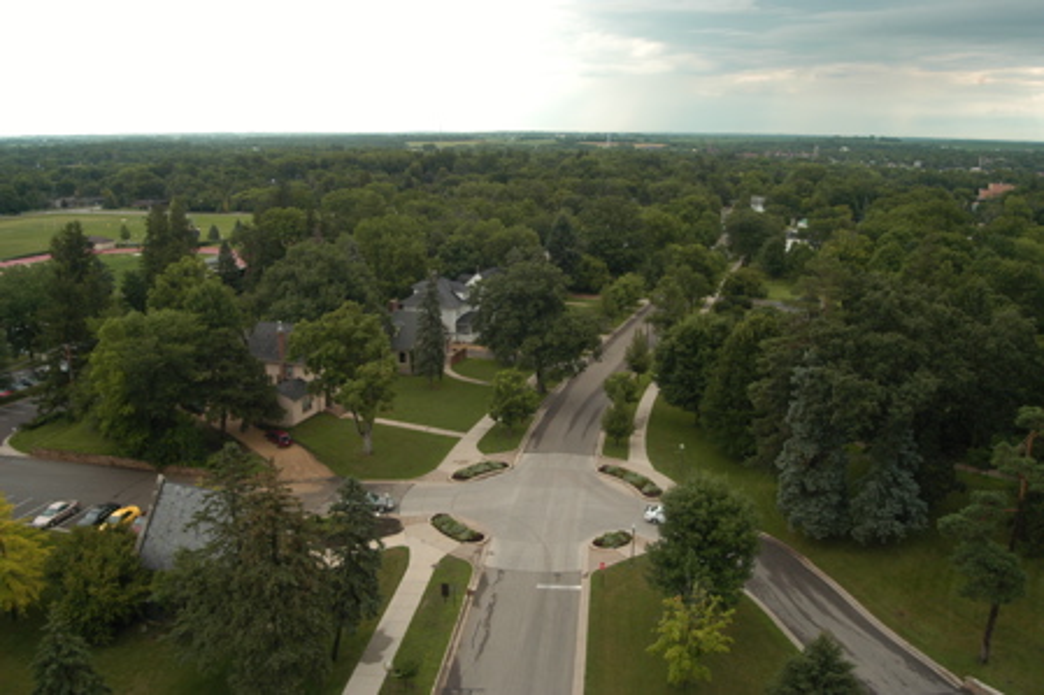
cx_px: 522
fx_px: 870
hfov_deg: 61.9
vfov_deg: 43.6
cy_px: 348
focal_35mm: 30
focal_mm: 20
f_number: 7.1
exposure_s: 1/200
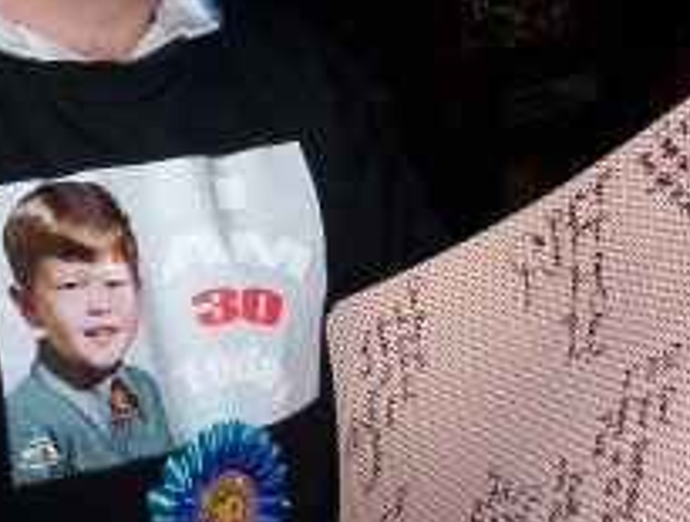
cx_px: 300
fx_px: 1479
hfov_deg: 26.2
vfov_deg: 19.8
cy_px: 125
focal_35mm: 74
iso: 140
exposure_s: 1/60
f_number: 4.5
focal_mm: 4.99
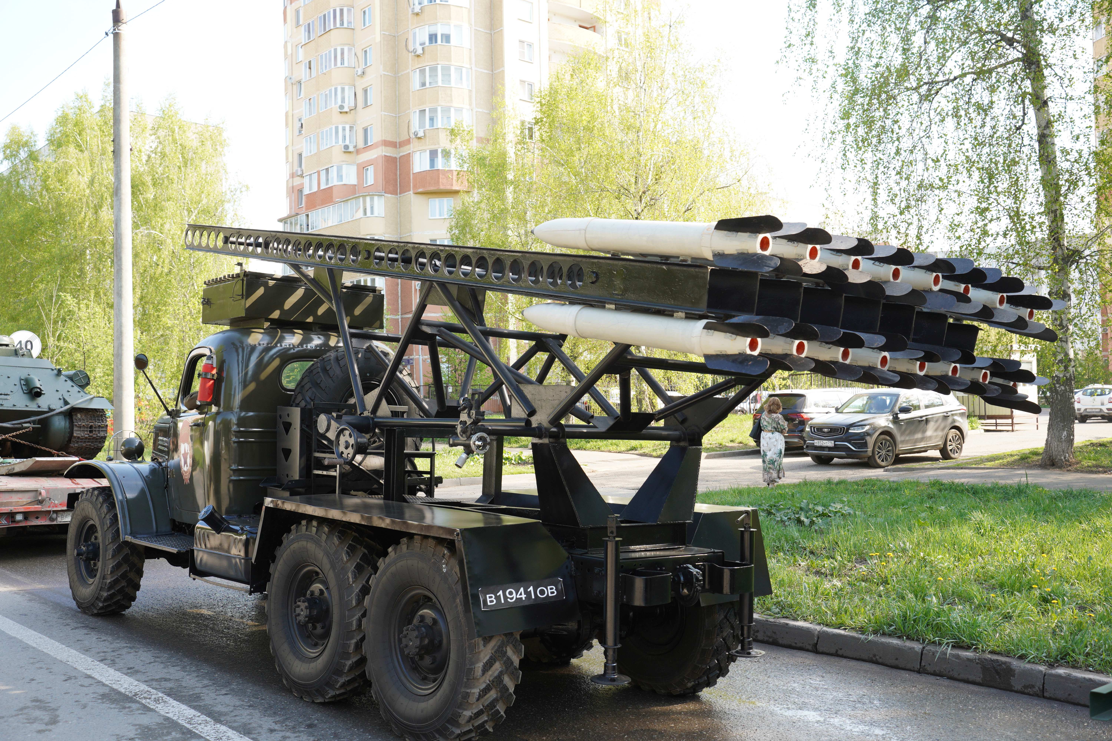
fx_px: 1050
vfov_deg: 38.9
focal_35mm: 34
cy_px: 370
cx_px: 556
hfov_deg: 55.8
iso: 320
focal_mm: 34
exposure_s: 1/250
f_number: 5
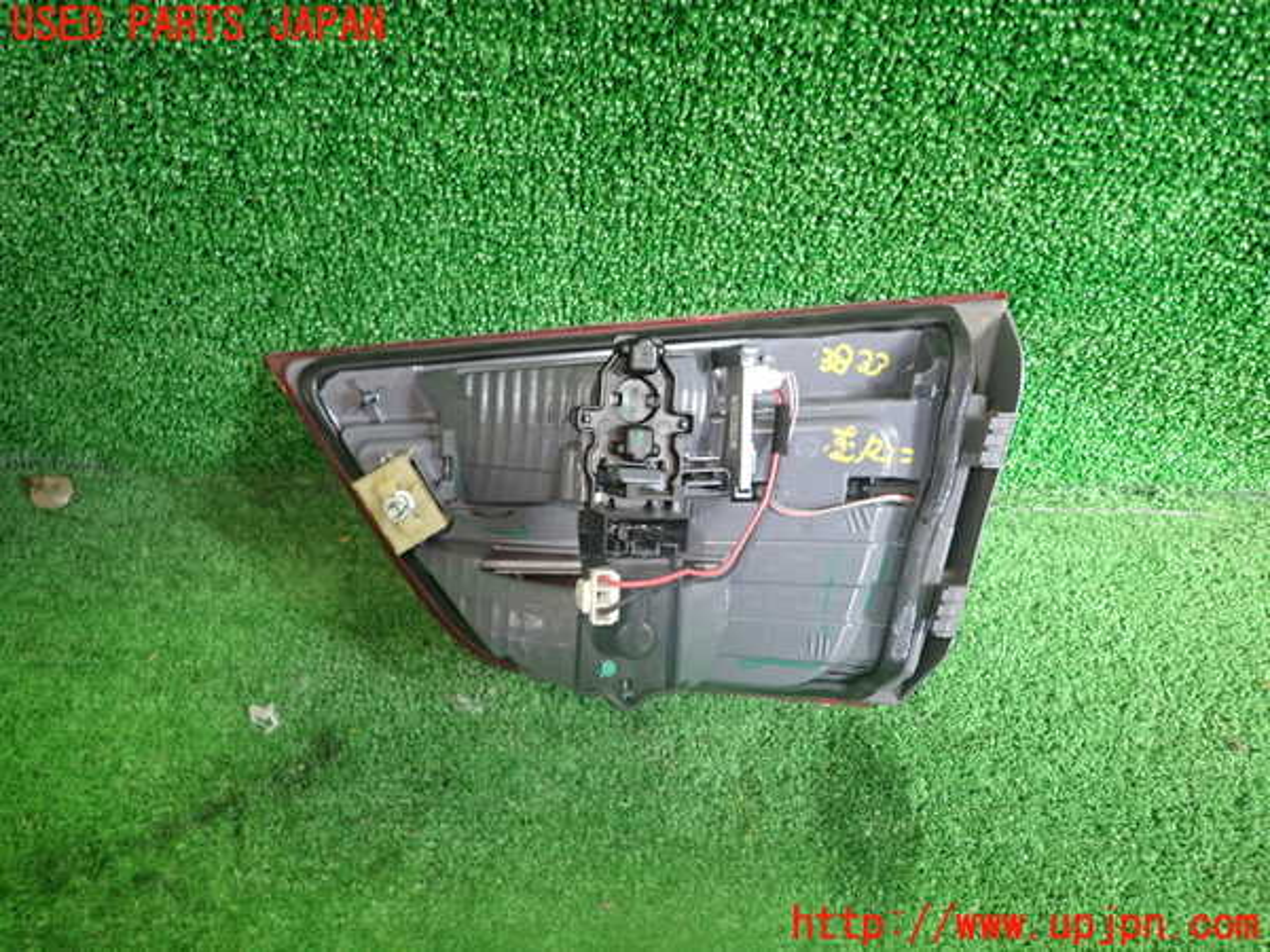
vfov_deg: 54.9
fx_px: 917
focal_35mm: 25
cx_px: 635
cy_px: 476
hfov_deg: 69.4
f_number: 2
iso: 320
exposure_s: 1/30
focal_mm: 4.5
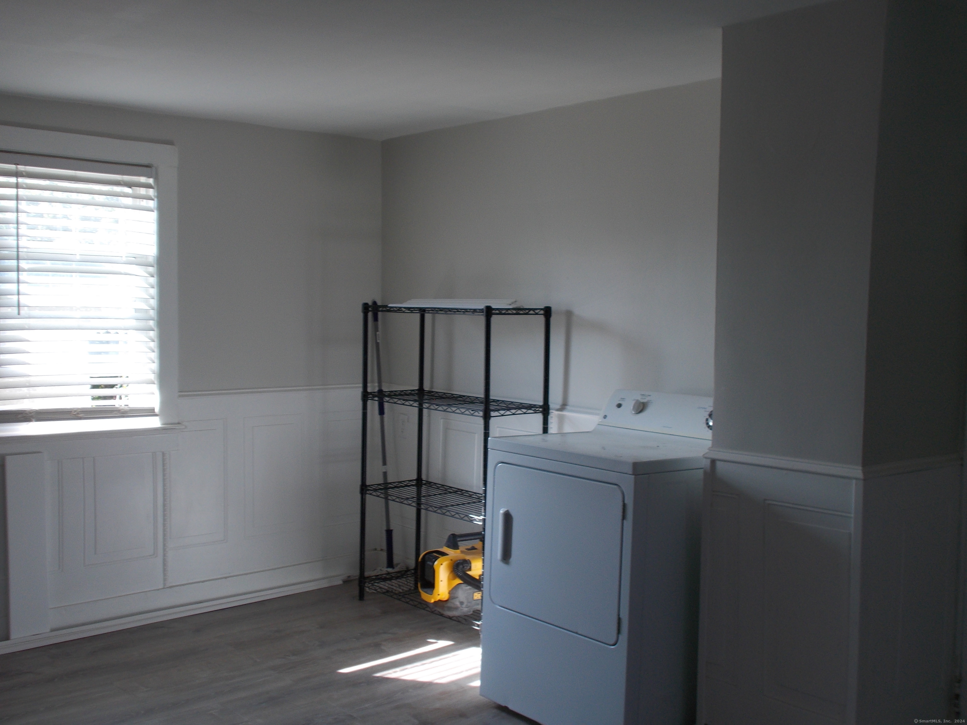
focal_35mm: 39
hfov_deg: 47.9
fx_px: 1089
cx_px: 484
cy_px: 362
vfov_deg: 36.8
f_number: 3.9
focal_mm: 6.9
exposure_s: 1/30
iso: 80
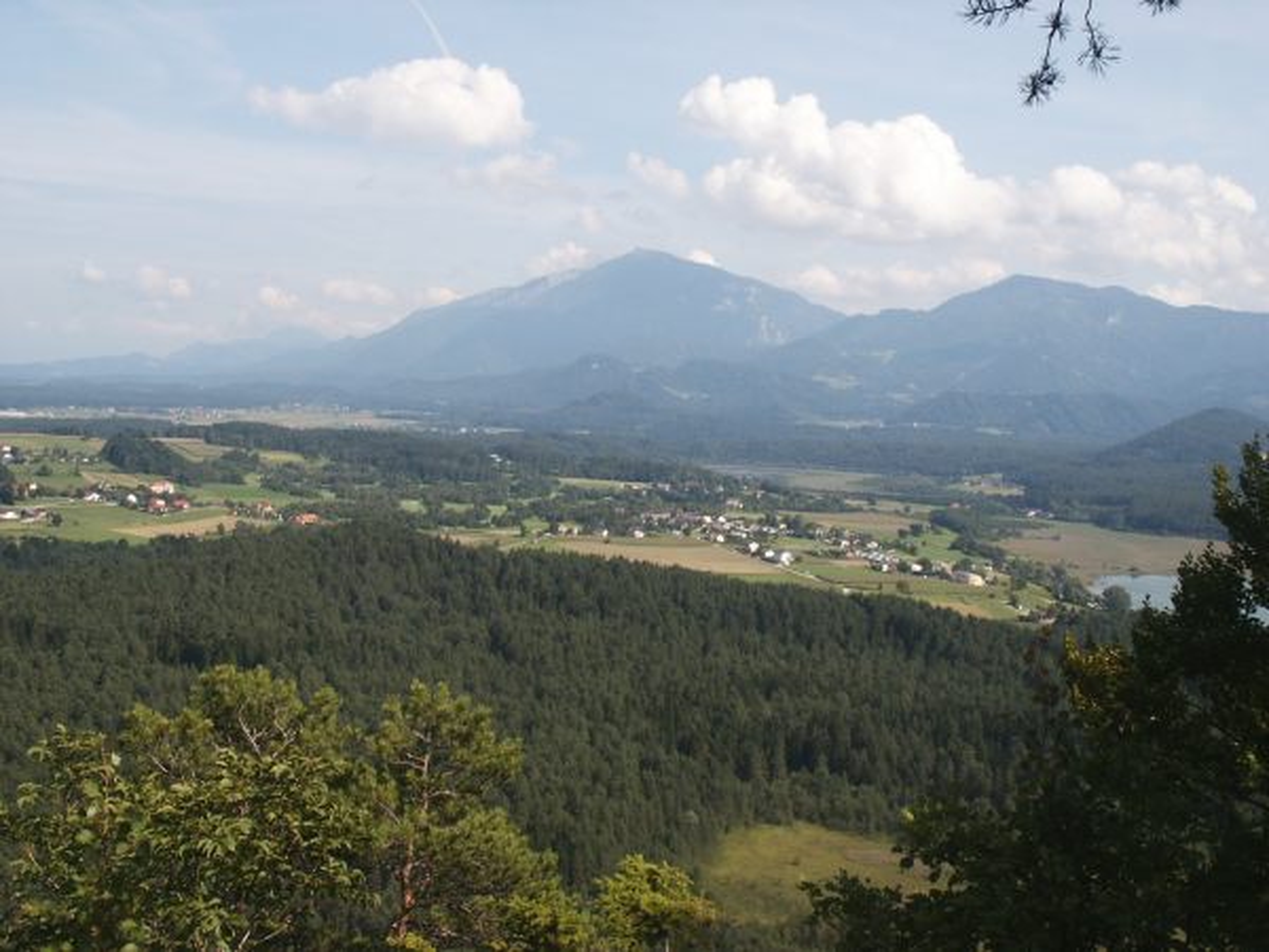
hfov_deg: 42.1
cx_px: 634
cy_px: 476
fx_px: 1650
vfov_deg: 32.2
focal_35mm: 45
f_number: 8
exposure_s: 1/180
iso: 64
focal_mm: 9.36
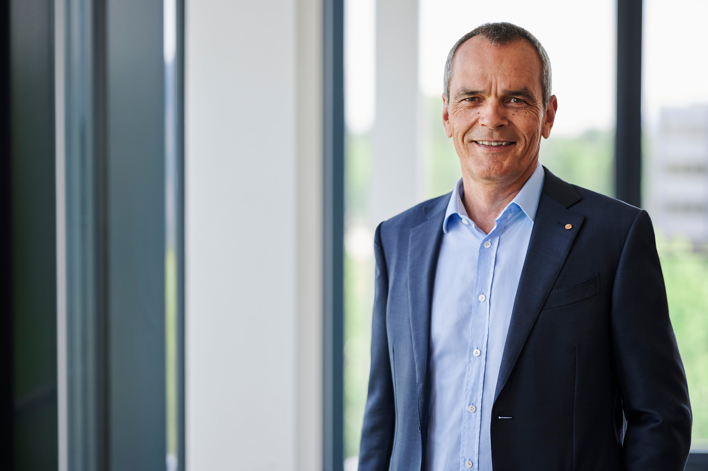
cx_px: 379
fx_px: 1808
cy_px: 238
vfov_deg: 14.8
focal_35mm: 92
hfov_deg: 22.2
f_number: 2
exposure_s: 1/200
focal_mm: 85
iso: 100
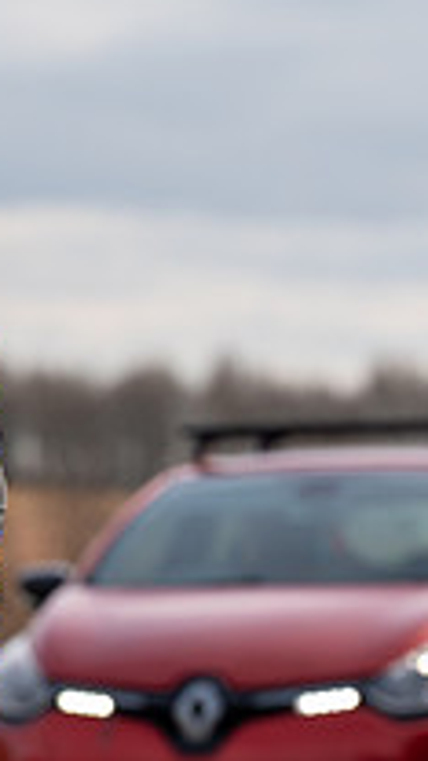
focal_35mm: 445
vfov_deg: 4.9
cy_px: 390
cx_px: -161
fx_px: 8978
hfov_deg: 2.7
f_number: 4
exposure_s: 1/800
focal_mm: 152
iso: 100
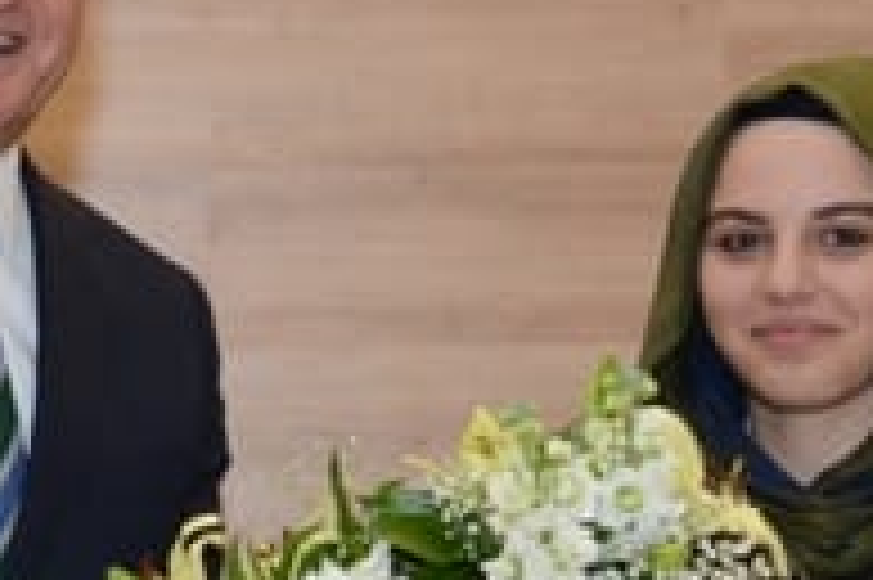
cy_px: 490
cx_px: 356
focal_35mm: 247
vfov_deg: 5.5
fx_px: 5985
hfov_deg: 8.3
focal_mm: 50
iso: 1000
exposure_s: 1/100
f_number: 5
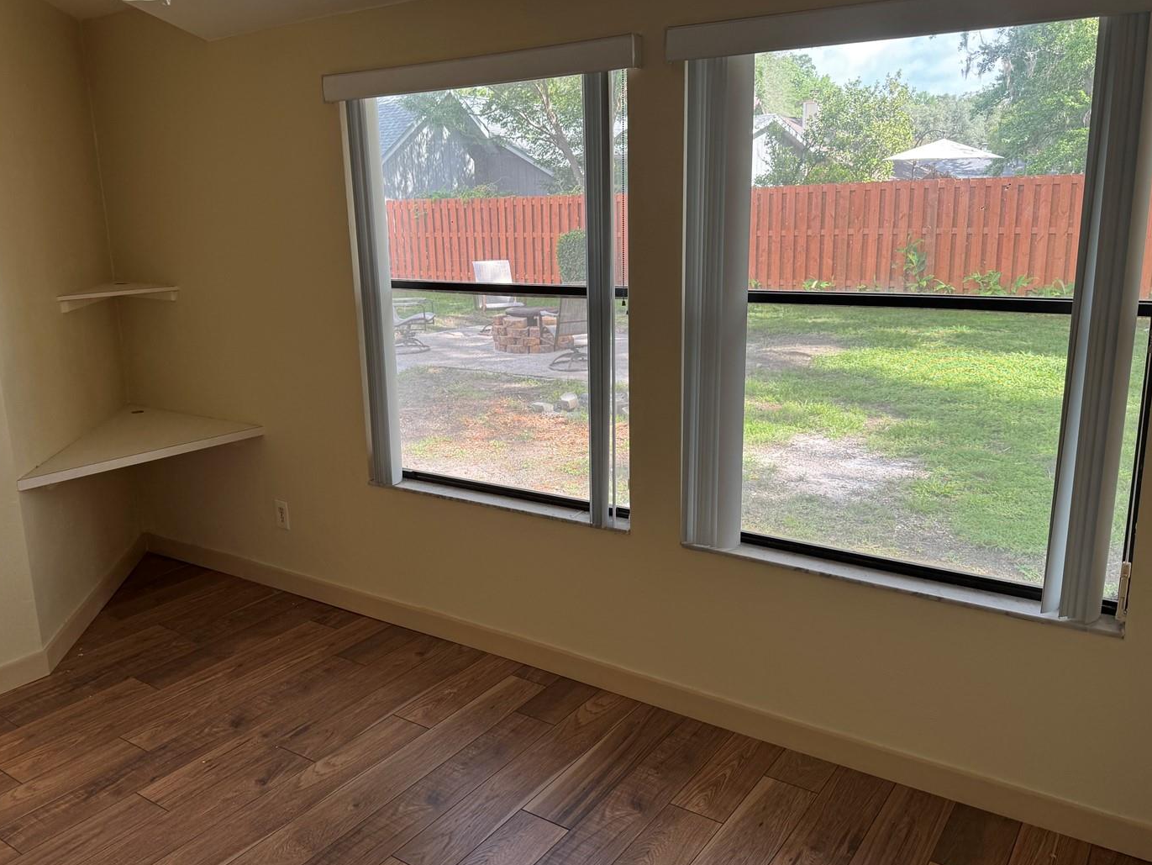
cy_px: 420
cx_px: 567
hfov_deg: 63.4
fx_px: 932
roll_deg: +1.5
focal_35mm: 28
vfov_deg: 49.8
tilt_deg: -13.1
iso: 64
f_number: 1.78
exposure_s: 1/121
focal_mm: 6.76
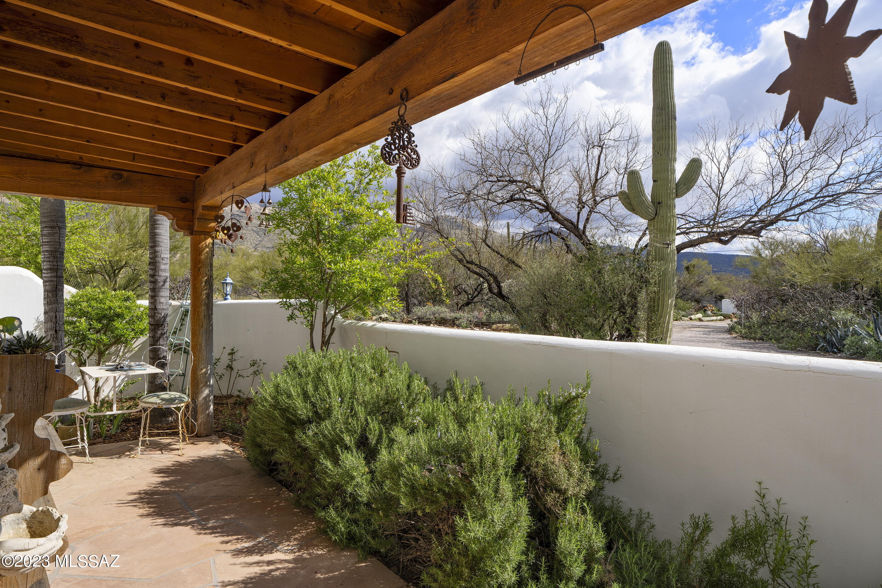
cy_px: 294
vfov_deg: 61.9
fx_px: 490
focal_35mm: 20
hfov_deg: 84.0
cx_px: 441
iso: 100
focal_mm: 20
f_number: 9
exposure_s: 1/200
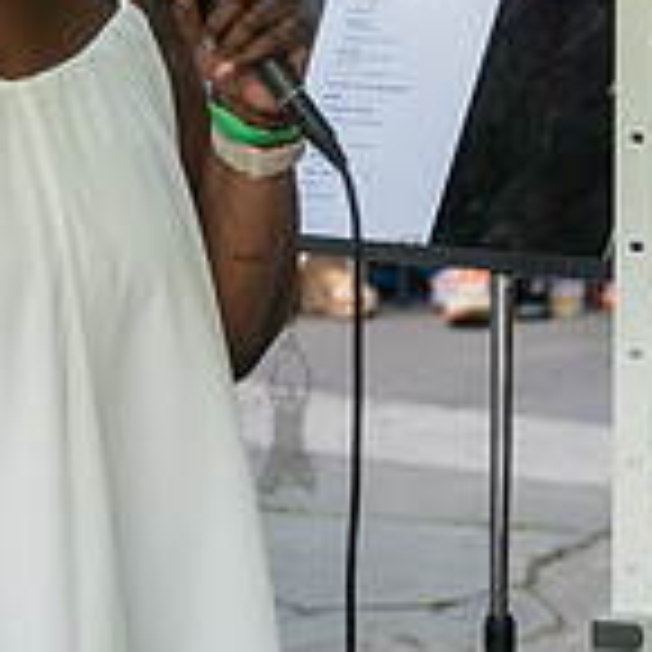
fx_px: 5349
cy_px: -101
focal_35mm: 251
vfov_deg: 6.9
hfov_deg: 7.0
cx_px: 100
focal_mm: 63
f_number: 4
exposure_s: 1/800
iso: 640
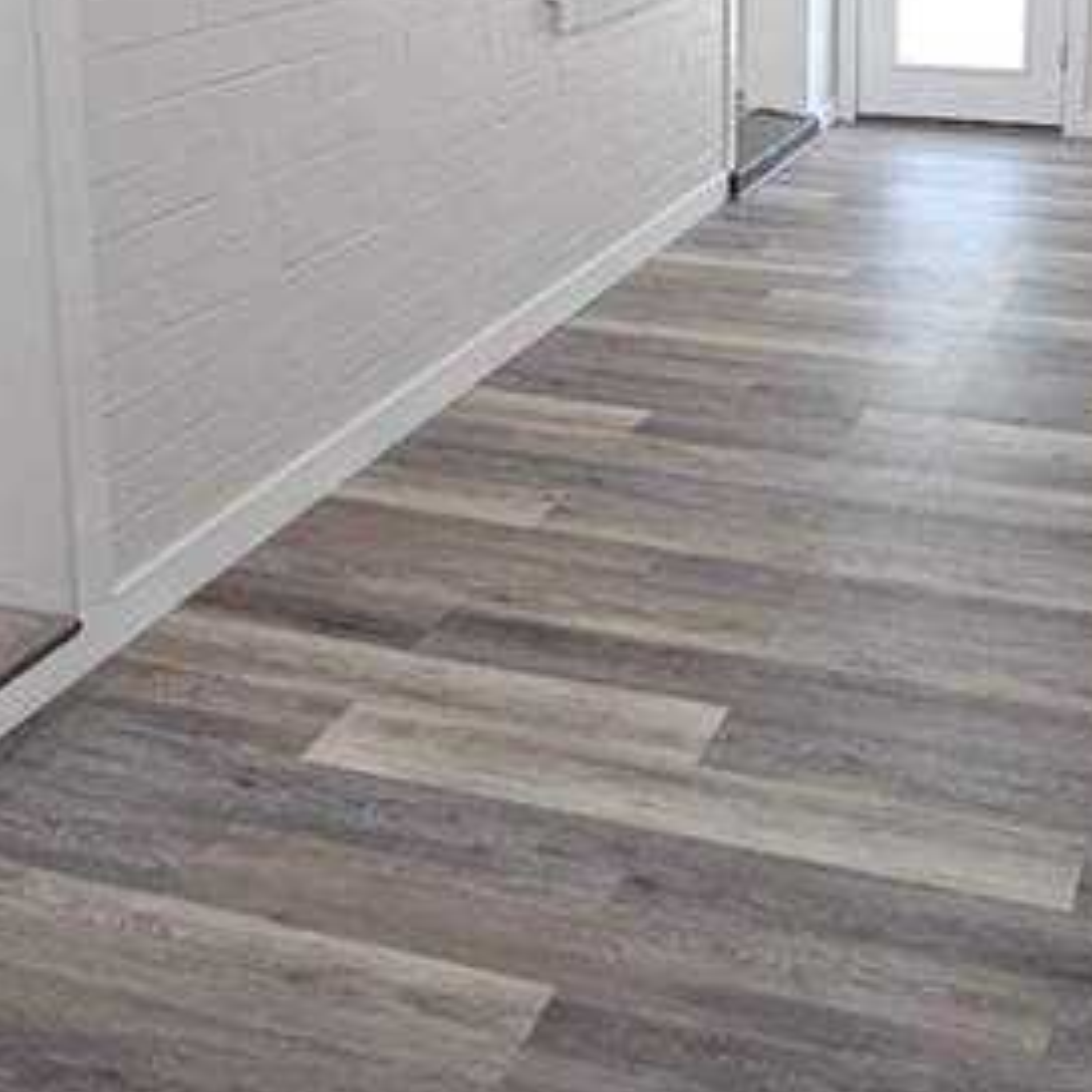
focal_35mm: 45
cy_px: 116
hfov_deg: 37.0
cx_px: 763
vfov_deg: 35.4
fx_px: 1606
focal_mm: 2.2
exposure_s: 1/60
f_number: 2.2
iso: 200
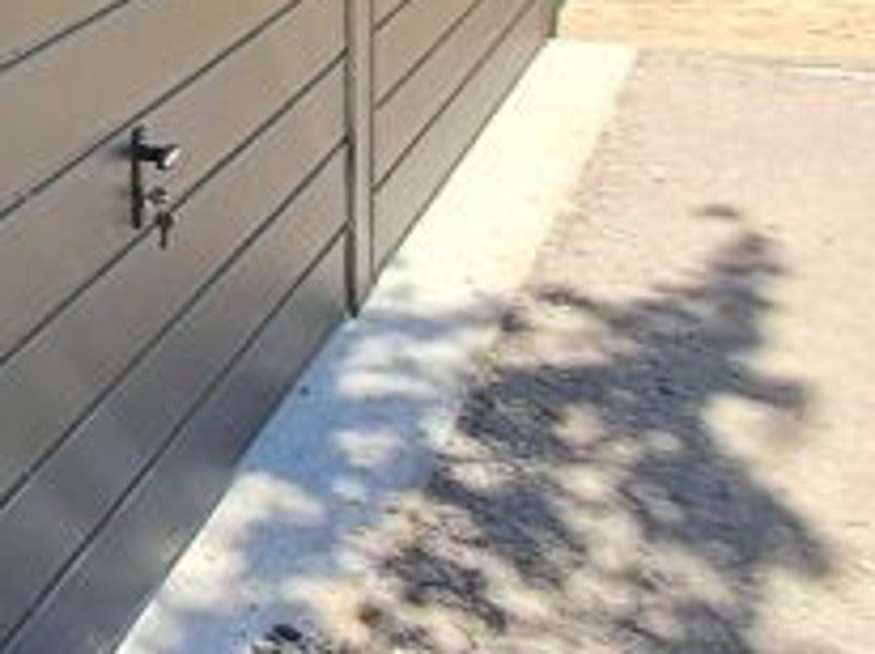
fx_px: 1767
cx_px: -612
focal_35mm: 70
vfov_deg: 20.0
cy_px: -83
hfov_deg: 21.0
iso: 40
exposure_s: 1/985
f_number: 2.2
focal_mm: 1.64
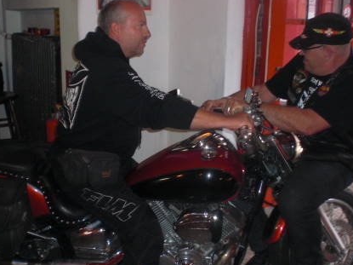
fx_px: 449
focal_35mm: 44
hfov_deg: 42.9
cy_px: 144
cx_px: 167
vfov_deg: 32.8
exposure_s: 1/30
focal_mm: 6.3
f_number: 3.1
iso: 200
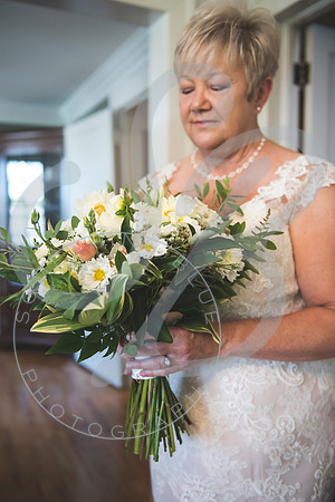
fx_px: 475
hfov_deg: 38.9
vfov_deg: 55.8
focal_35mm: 34
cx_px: 168
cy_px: 251
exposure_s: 1/125
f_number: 2.8
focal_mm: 34
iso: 1250
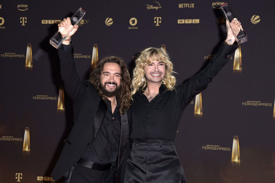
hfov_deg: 26.0
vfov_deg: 17.5
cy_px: 92
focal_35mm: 78
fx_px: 595
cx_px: 138
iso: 800
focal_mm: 78
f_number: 7.1
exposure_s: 1/250
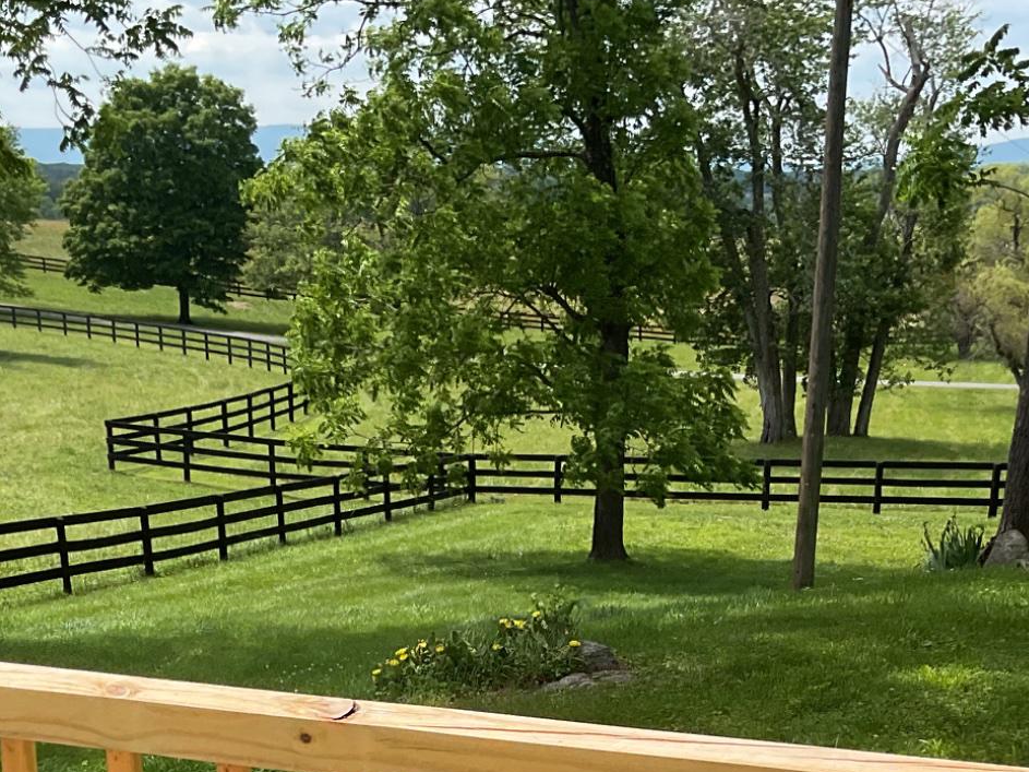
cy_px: 786
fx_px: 1873
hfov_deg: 30.7
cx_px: 488
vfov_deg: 22.3
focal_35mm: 63
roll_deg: +0.0
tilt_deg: -17.6
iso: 16
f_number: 1.8
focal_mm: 3
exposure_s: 1/1279
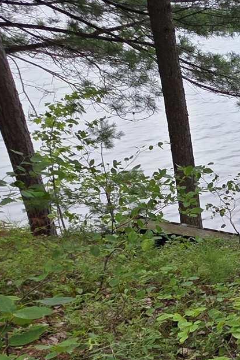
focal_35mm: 50
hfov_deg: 18.7
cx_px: 464
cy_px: 263
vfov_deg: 38.7
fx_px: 500
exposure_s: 1/341
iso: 40
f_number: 1.9
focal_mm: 2.2
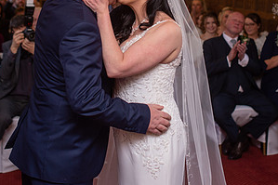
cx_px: 132
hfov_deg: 26.0
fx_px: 602
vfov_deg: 17.2
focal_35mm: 78
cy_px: 9
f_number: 2.5
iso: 160
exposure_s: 1/160
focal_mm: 35
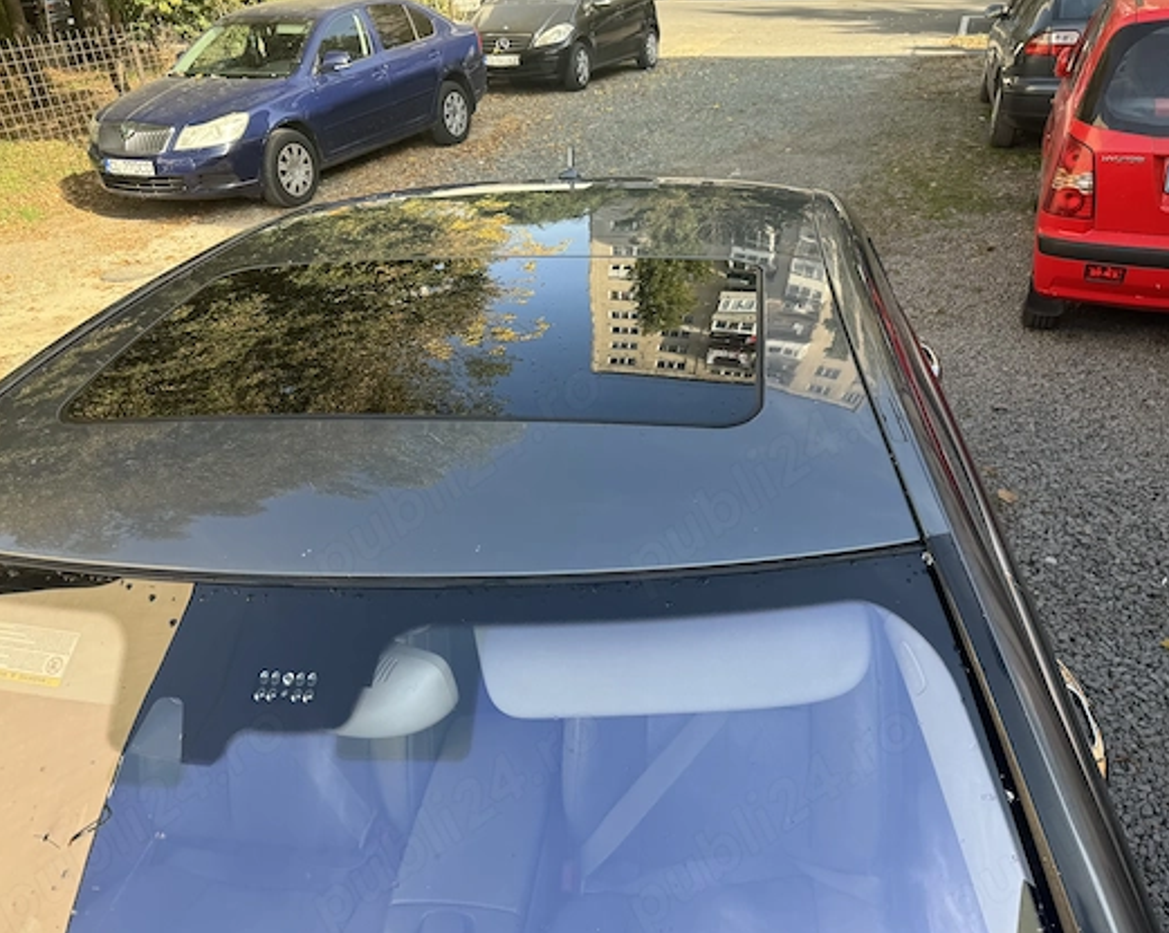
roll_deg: +3.1
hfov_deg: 64.1
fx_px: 933
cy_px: 500
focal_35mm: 27
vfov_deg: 53.1
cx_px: 613
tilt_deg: -31.9
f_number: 1.78
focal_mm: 6.76
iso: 80
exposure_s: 1/567
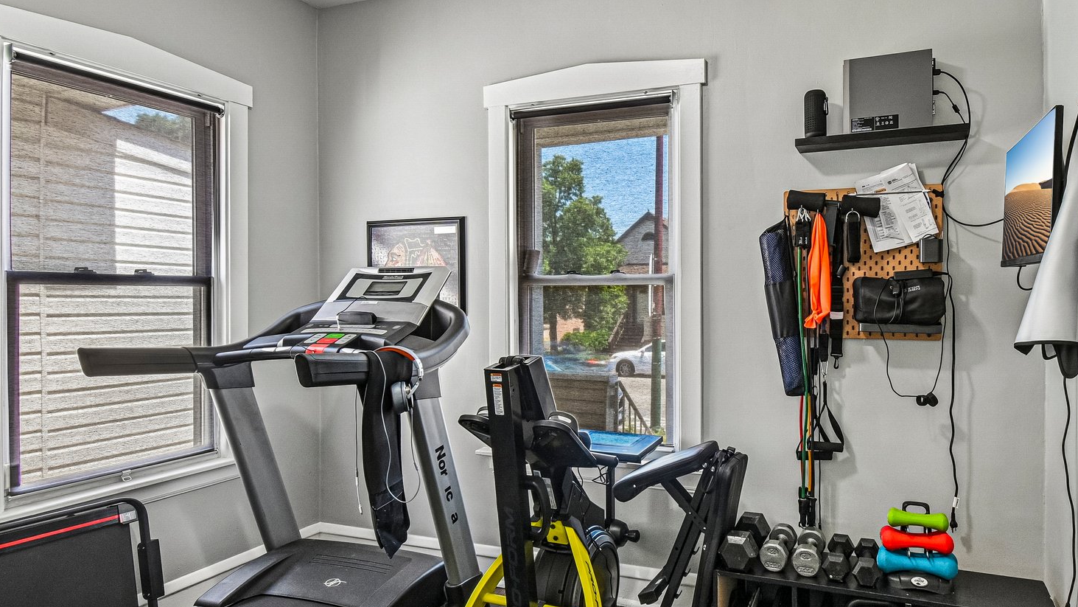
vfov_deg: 51.5
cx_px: 651
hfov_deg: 80.2
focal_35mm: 22
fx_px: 629
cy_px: 313
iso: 100
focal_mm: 10
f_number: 8
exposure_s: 1/20
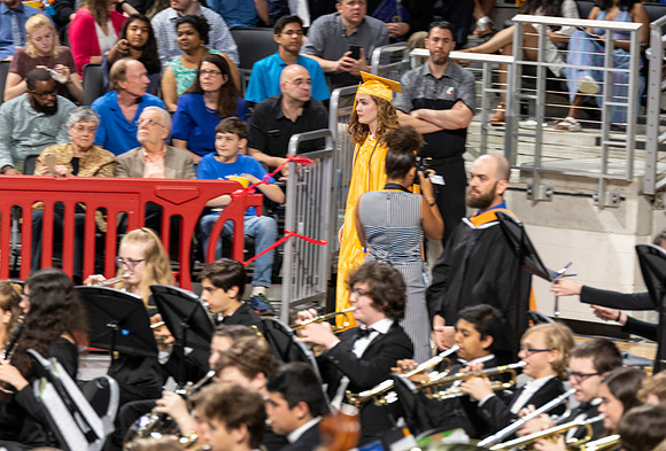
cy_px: 126
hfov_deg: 7.0
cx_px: 383
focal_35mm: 293
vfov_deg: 4.7
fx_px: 5456
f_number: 3.5
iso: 1000
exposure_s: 1/100
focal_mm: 200
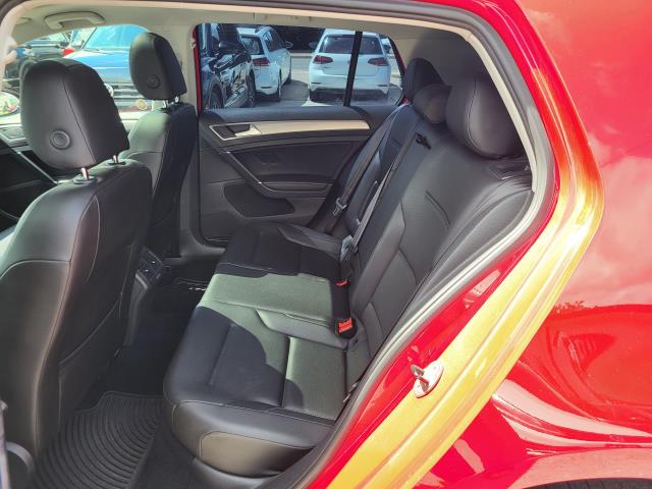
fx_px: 490
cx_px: 326
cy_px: 244
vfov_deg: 53.1
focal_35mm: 26
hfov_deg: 67.3
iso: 40
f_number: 1.8
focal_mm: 5.4
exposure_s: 1/299
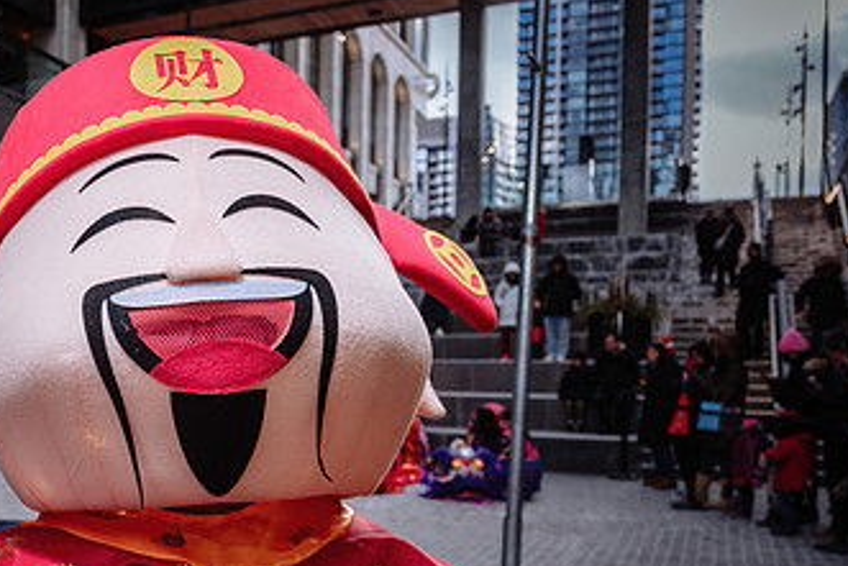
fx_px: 990
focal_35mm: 42
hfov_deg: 43.8
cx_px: 151
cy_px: 444
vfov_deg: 31.2
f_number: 3.6
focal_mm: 16
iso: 160
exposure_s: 1/160
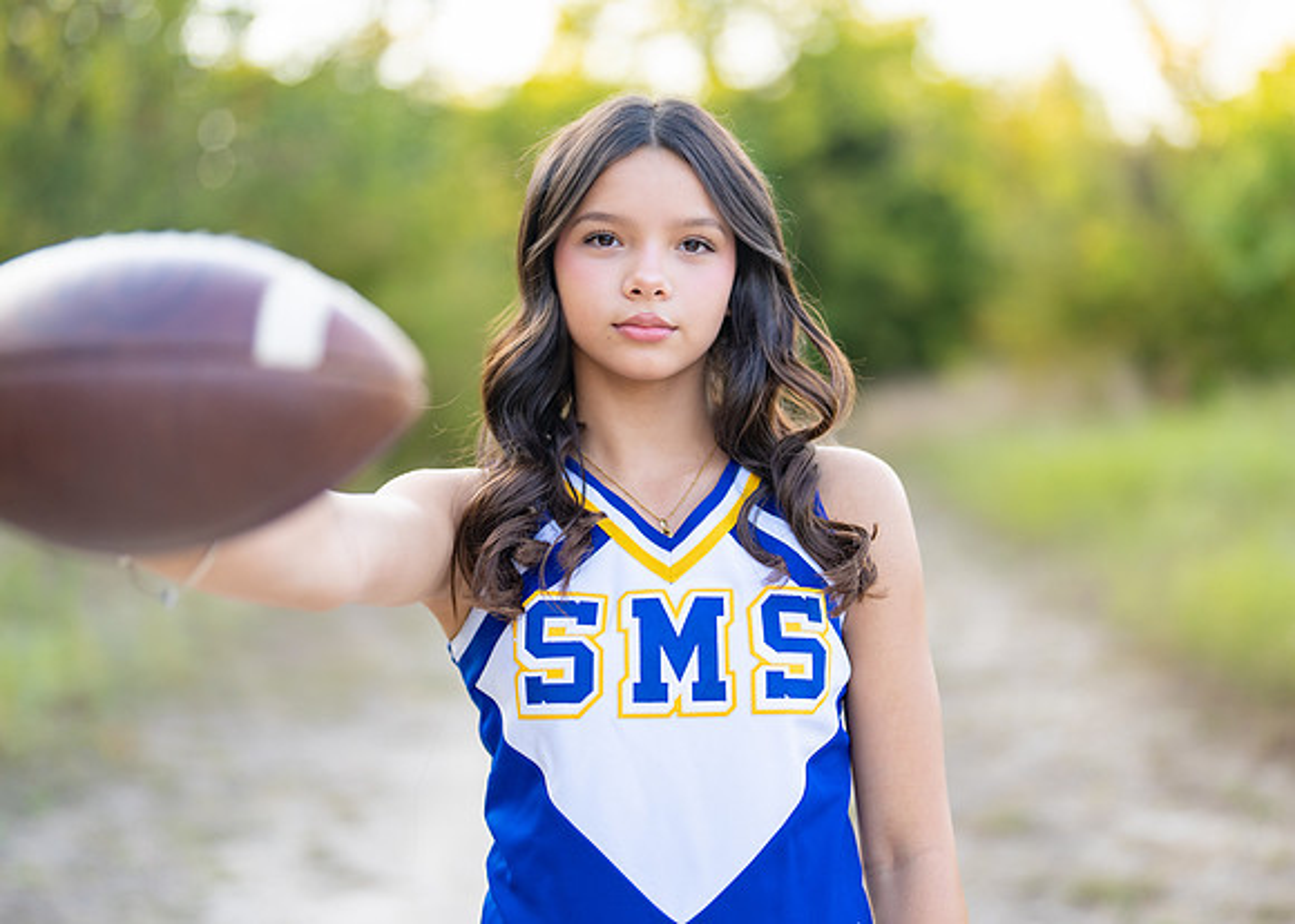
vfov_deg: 23.2
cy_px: 410
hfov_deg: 32.1
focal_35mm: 61
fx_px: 2253
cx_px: 699
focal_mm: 50
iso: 100
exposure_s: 1/800
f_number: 1.2
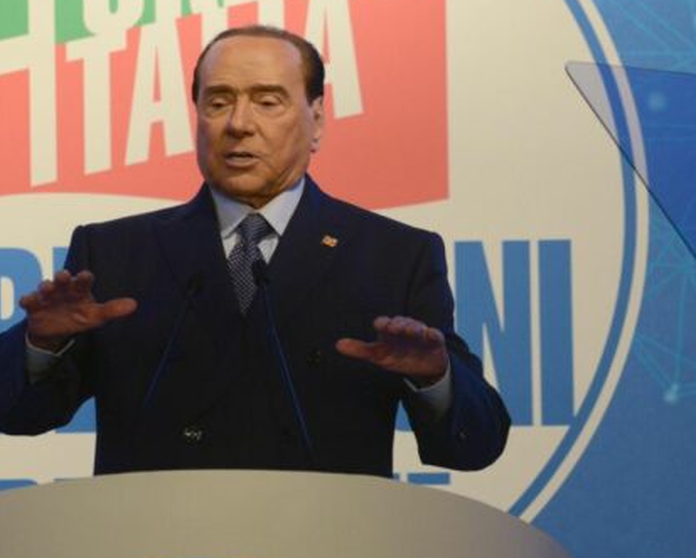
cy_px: 139
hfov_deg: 5.5
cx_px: 239
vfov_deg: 4.4
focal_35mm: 349
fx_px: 7194
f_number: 4
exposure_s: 1/200
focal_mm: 200
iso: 1600
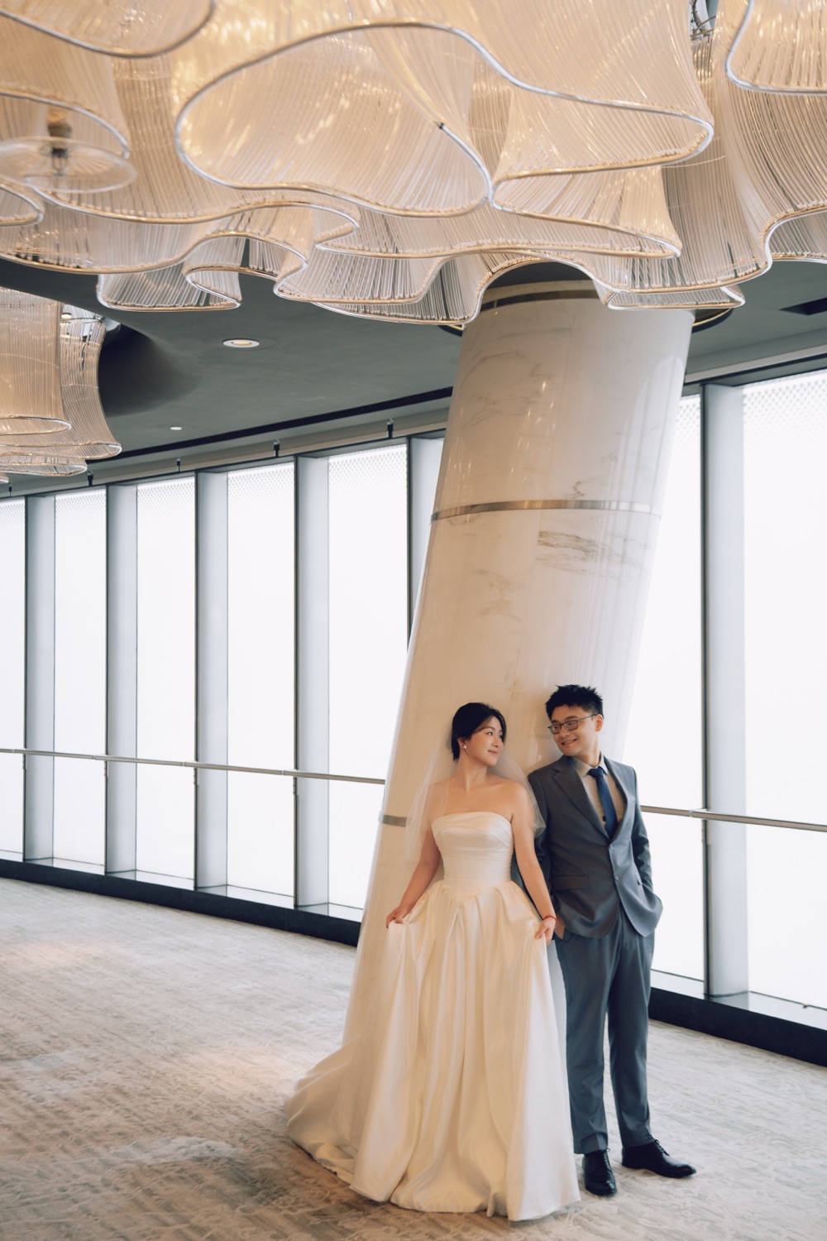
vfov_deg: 45.4
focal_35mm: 43
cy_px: 620
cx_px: 414
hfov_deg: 31.2
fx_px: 1482
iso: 500
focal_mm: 43
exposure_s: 1/640
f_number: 2.8
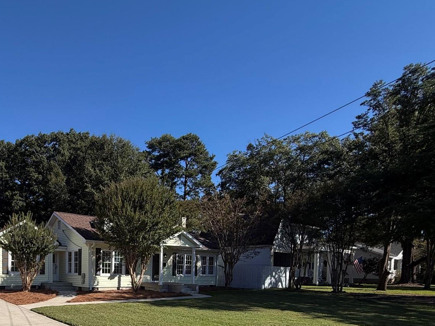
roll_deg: +0.3
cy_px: 284
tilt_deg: -3.2
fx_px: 314
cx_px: 105
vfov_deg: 49.8
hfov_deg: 64.9
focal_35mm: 25
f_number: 2.2
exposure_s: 1/888
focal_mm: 2.22
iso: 20
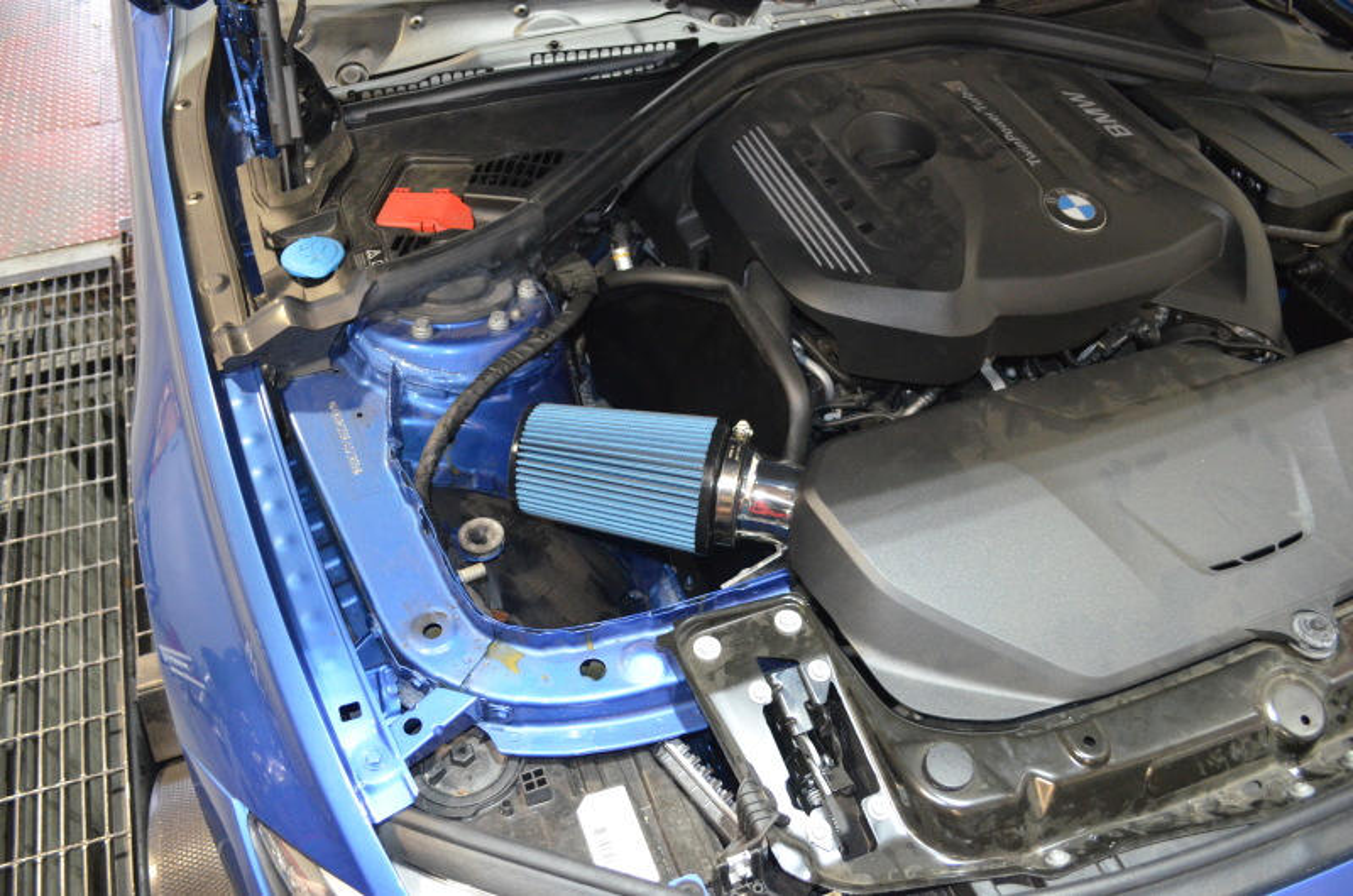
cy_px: 448
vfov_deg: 47.7
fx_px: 1013
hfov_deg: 67.5
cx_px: 676
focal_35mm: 27
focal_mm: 18
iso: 3200
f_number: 3.5
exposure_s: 1/60
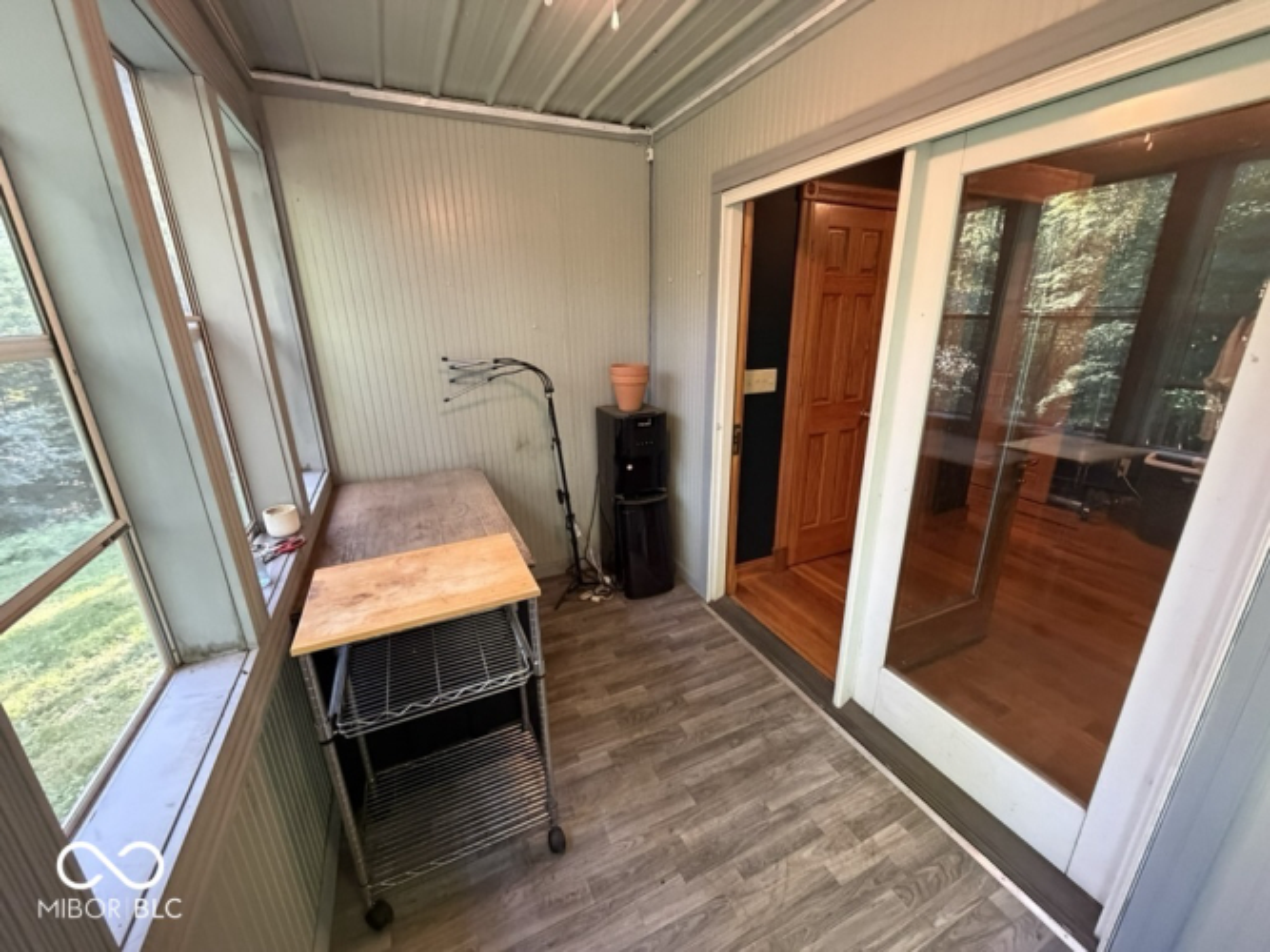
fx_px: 514
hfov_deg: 102.1
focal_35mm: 14
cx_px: 635
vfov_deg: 85.7
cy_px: 476
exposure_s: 1/60
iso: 640
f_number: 2.2
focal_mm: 2.22
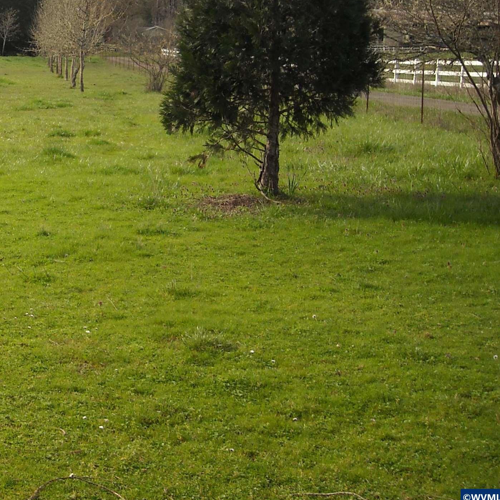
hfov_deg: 24.1
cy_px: 94
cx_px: -17
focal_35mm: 68
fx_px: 1111
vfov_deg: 24.9
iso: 64
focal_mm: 5.7
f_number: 5.6
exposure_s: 1/129
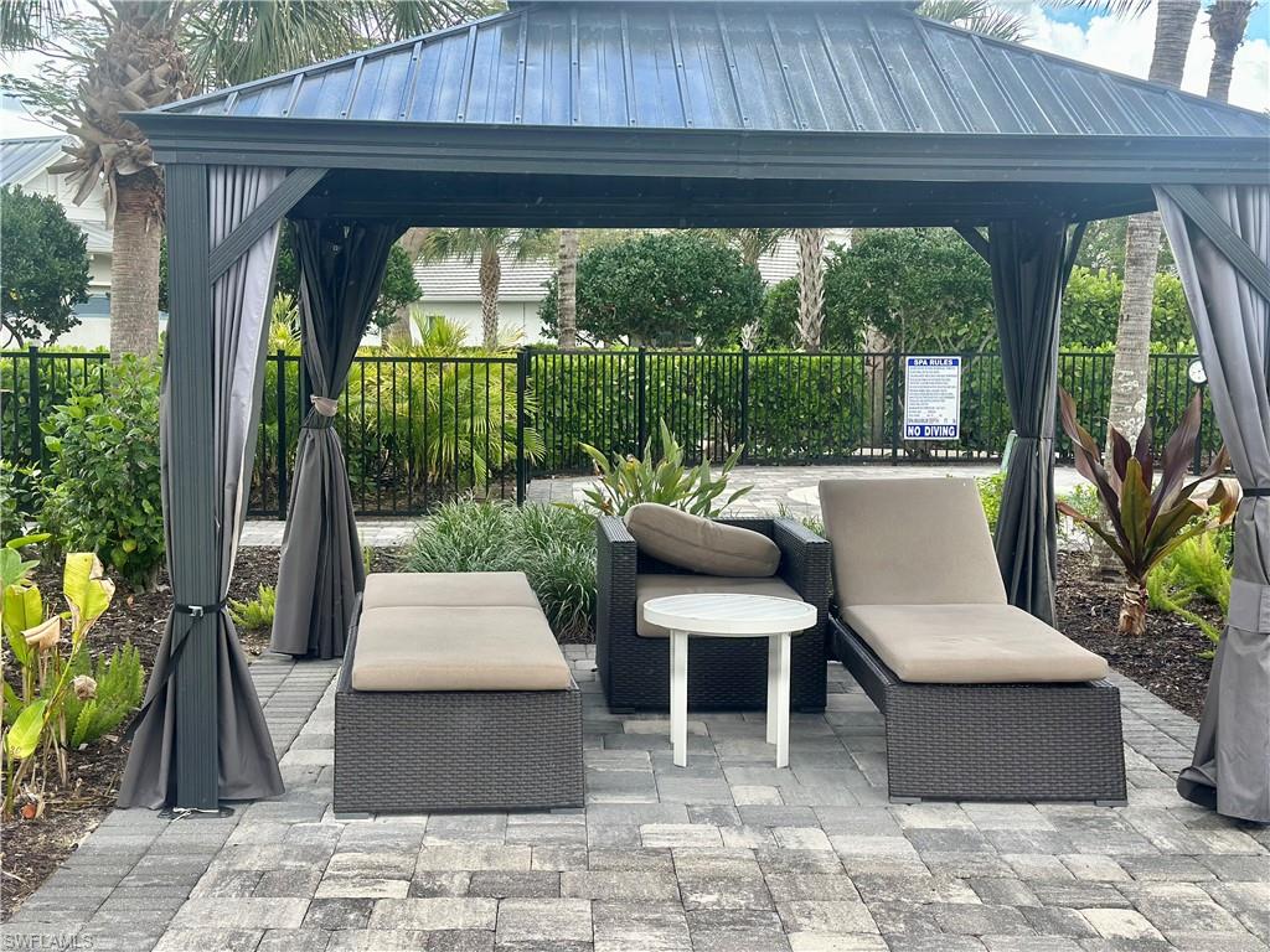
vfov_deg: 30.3
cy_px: 476
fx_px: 1761
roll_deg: -1.3
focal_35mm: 48
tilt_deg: -4.0
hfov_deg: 39.7
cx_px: 635
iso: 80
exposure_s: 1/962
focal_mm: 6.86
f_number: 1.78
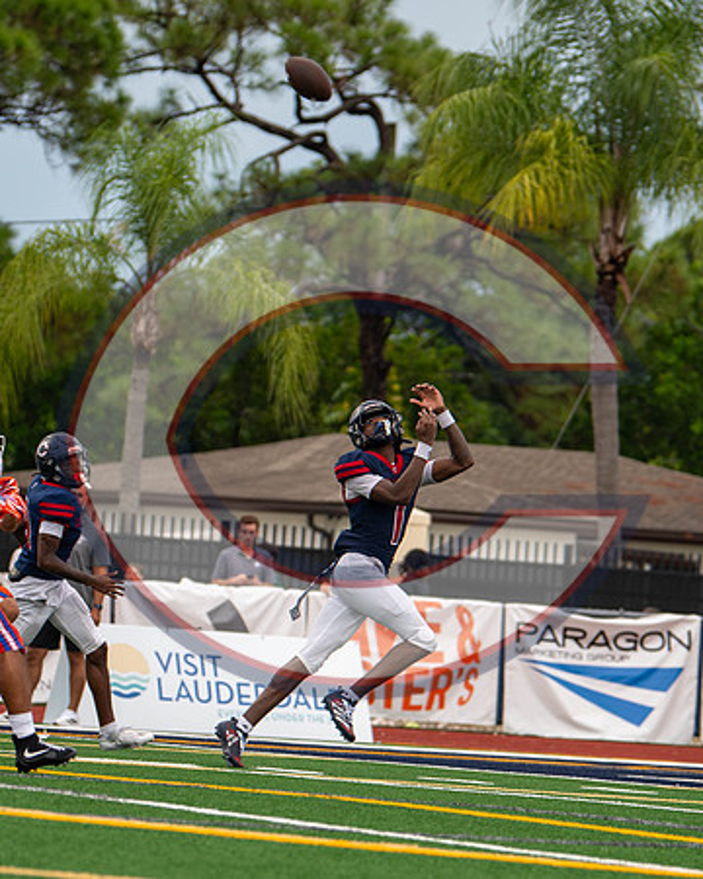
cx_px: 338
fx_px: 8287
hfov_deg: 4.9
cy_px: 609
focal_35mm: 319
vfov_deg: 6.1
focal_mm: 122
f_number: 2.8
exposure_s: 1/1000
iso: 360
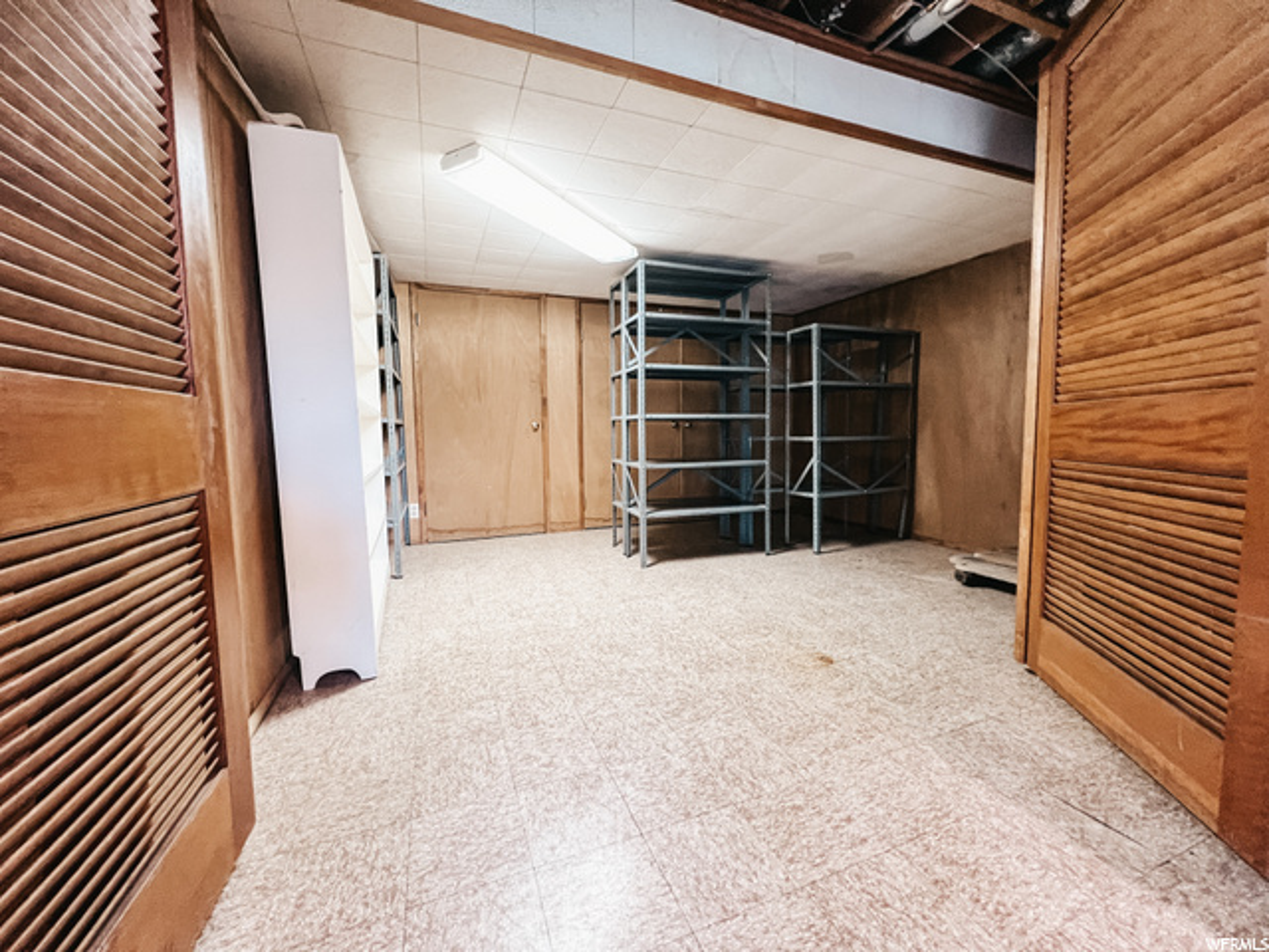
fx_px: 477
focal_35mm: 13
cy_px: 476
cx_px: 634
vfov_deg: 89.9
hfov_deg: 106.2
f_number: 1.8
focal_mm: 1.57
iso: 500
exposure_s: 1/60
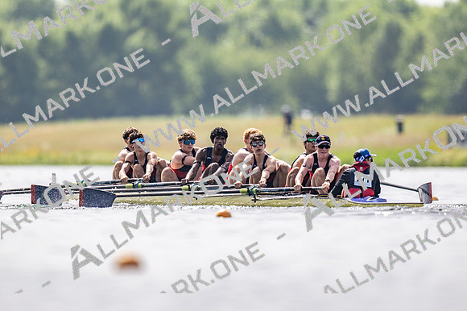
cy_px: 156
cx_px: 234
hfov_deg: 2.3
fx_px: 11668
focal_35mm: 900
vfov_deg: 1.5
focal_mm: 600
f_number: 4
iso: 140
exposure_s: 1/2500
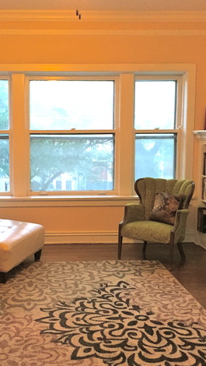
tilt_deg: -7.0
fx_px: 417
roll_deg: -0.5
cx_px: 53
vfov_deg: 47.3
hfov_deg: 27.4
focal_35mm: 43
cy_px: 182
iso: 250
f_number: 2.2
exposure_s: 1/30
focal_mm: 4.15
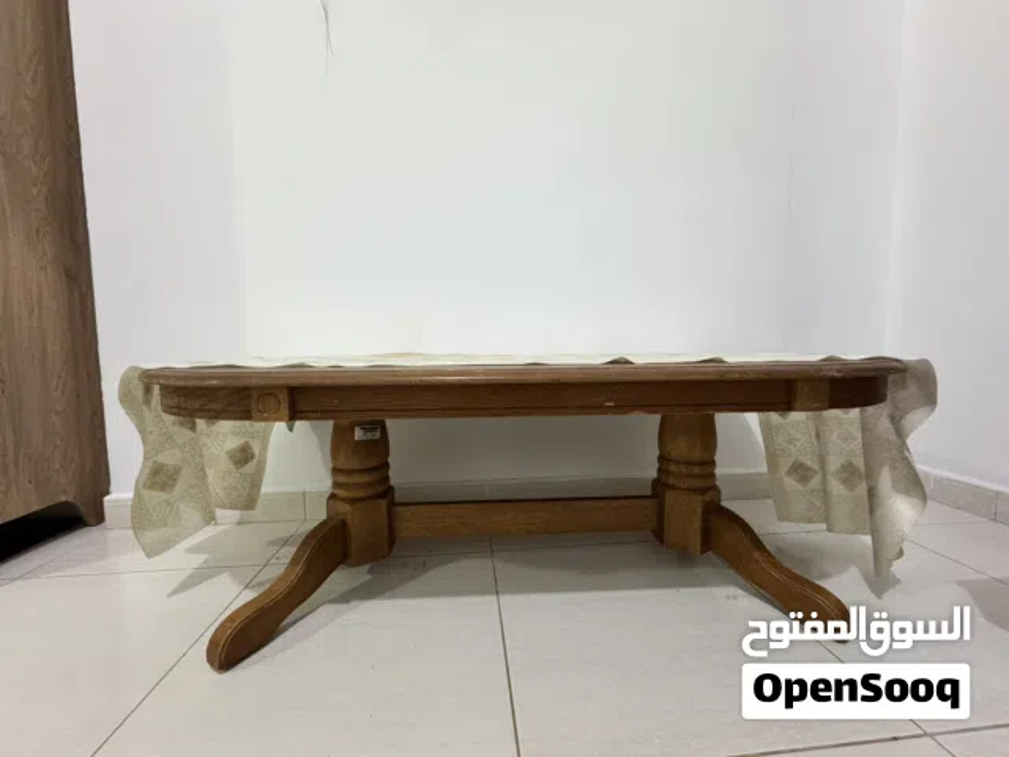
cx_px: 504
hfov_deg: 102.1
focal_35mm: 14
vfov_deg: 85.7
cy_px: 378
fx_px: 408
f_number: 2.2
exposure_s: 1/50
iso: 500
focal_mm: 2.22
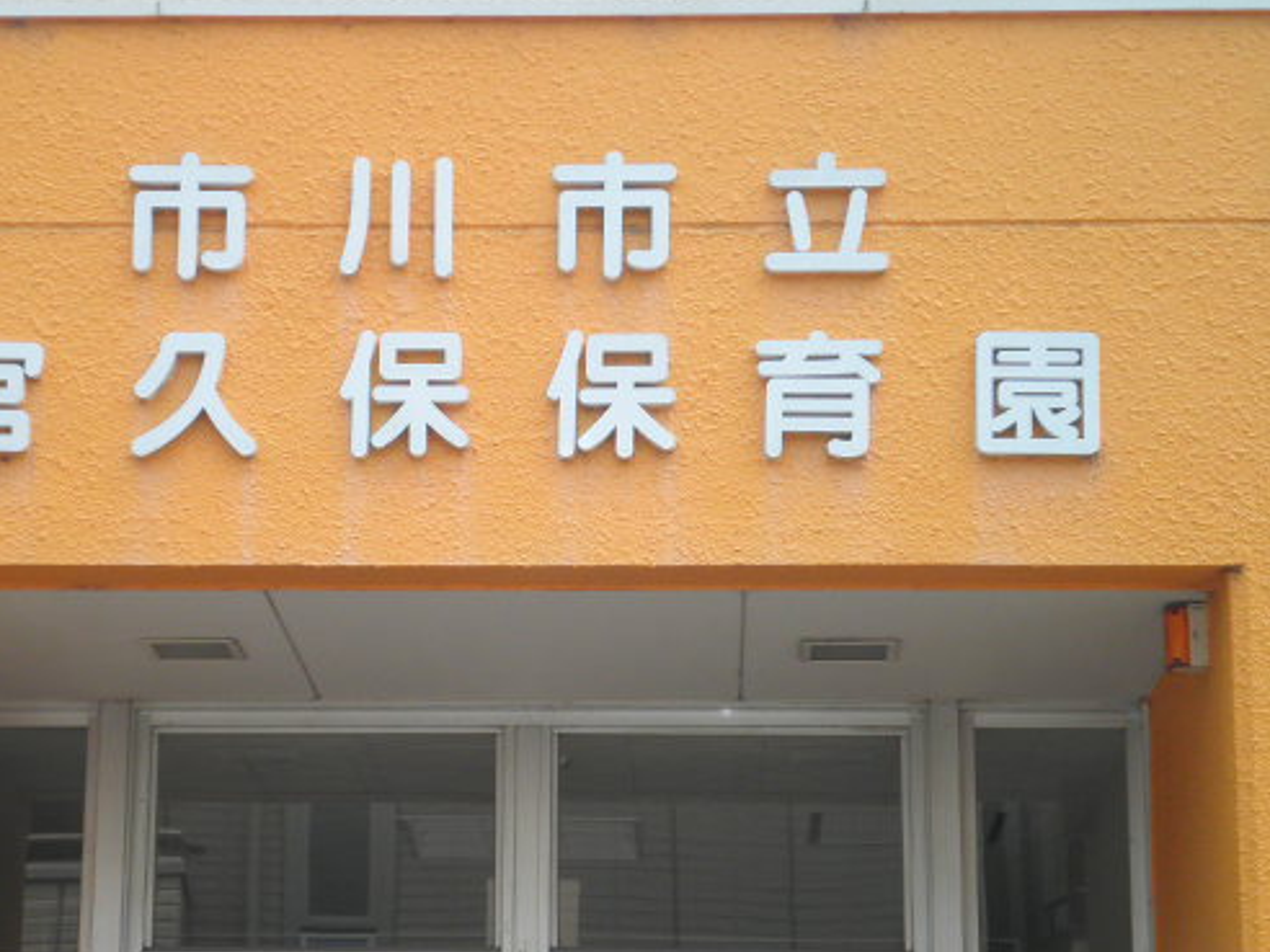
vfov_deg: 15.6
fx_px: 3485
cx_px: 490
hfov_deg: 20.6
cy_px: 565
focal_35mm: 95
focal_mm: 13
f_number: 4.4
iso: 64
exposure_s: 1/160
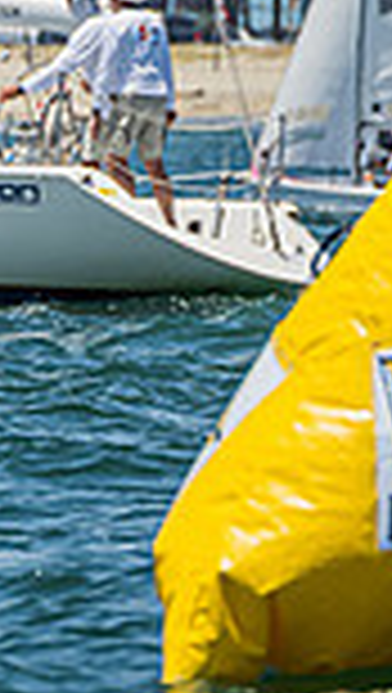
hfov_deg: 0.7
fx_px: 31495
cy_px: 110
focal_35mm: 1710
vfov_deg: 1.3
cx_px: -663
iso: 400
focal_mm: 400
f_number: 8
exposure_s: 1/1600
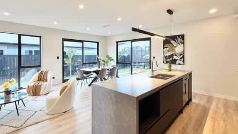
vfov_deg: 60.8
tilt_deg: -0.7
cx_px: 112
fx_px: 114
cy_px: 56
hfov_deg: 92.5
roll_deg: +0.8
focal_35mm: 18
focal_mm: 2.22
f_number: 2.2
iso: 50
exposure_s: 1/100
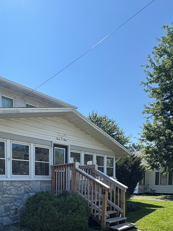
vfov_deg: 61.8
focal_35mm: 25
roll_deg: +1.1
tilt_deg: -3.9
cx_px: 31
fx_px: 167
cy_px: 194
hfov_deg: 51.0
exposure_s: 1/537
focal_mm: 2.22
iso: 40
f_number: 2.2
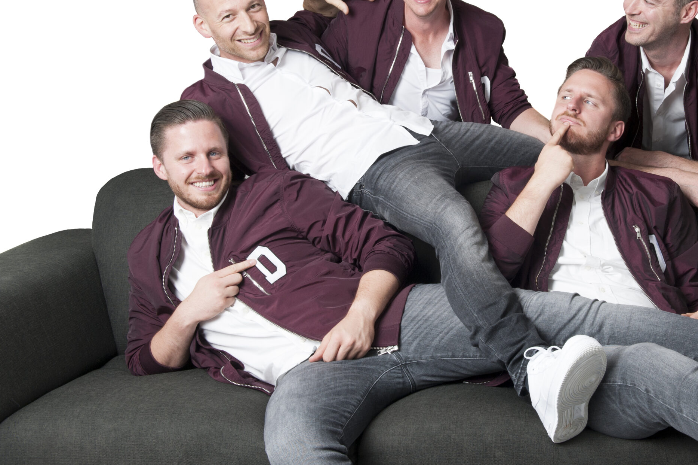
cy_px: 157
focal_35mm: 48
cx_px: 461
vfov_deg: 27.9
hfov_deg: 40.7
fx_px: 930
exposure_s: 1/60
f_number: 14
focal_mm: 35
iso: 400
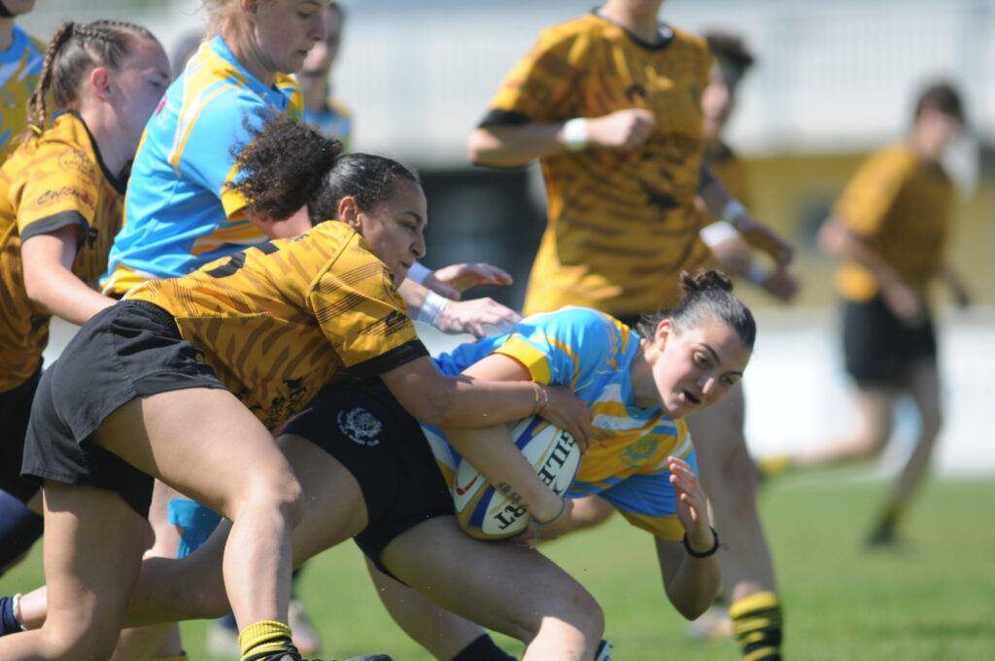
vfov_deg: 3.0
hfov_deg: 4.6
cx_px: 498
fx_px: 12422
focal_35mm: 450
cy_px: 330
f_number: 2.8
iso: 200
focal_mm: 300
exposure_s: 1/2500
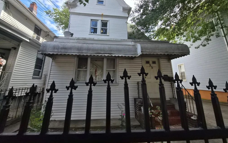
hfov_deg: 105.3
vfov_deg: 78.1
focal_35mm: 14
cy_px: 61
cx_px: 115
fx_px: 87
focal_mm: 1.7
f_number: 2.2
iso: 50
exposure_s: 1/718
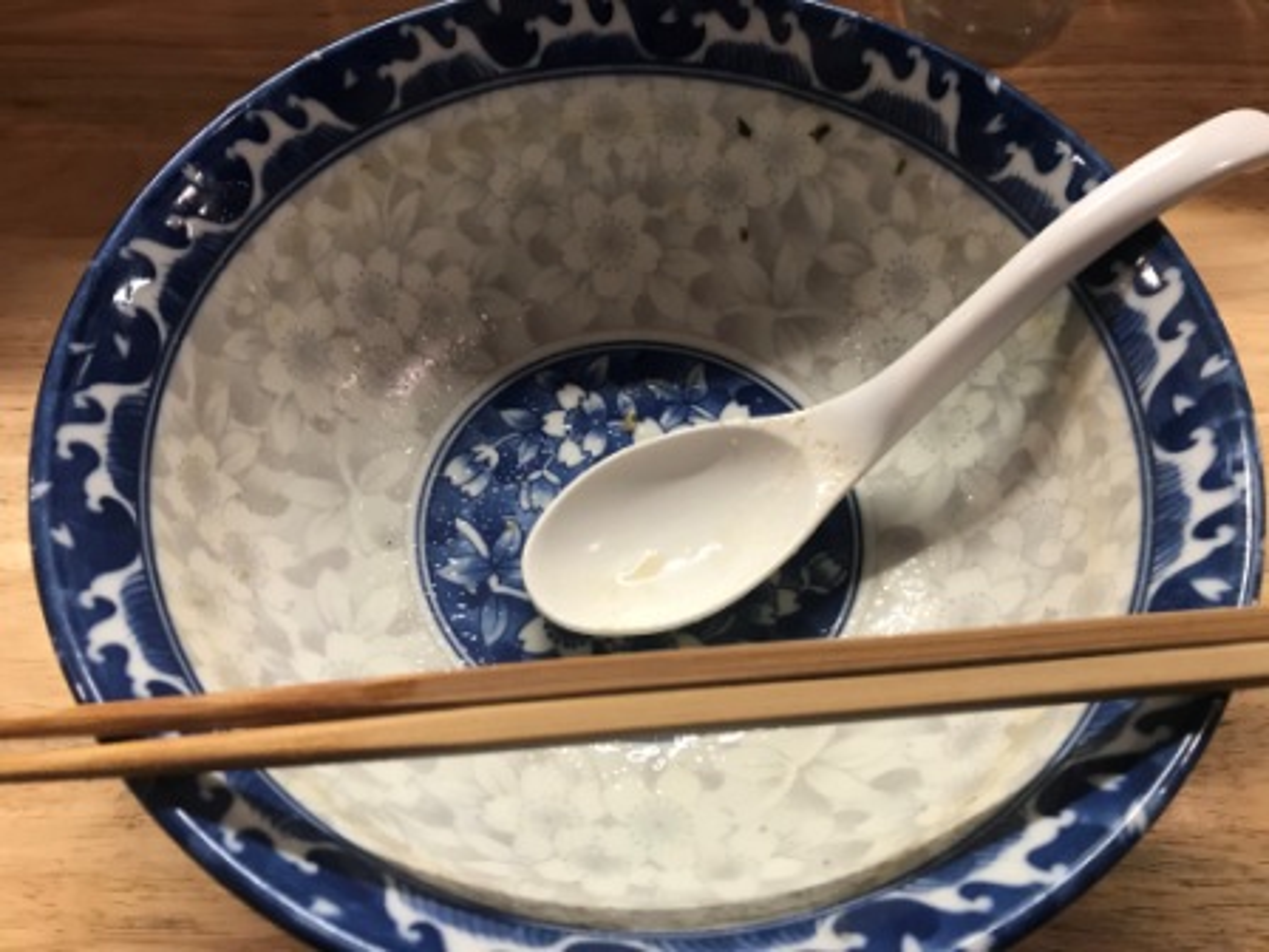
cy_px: 476
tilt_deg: -60.0
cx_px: 634
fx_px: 1026
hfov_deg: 63.4
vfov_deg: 49.7
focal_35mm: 28
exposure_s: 1/15
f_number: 1.8
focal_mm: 3.99
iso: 50
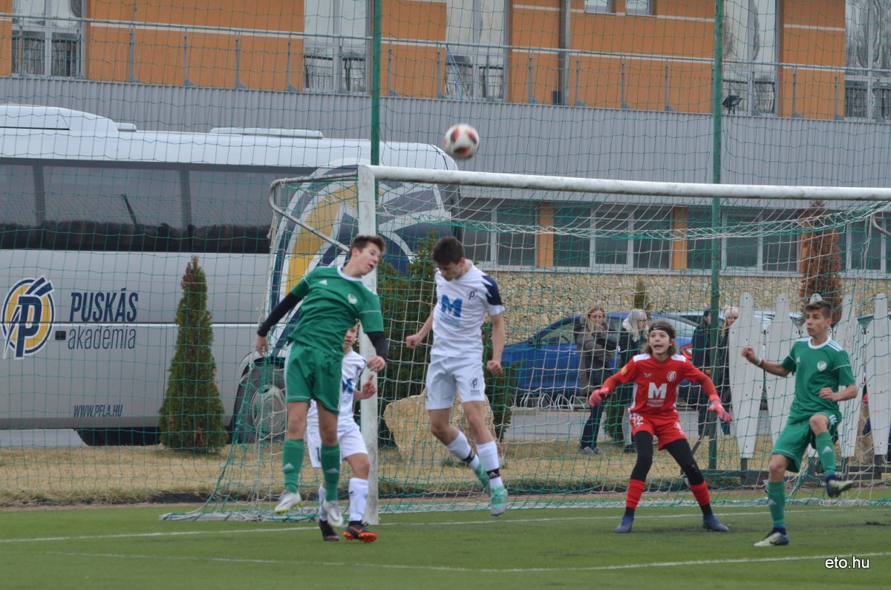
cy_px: 295
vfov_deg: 5.4
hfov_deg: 8.1
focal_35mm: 255
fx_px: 6299
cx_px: 446
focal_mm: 170
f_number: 6.3
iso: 400
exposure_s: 1/500
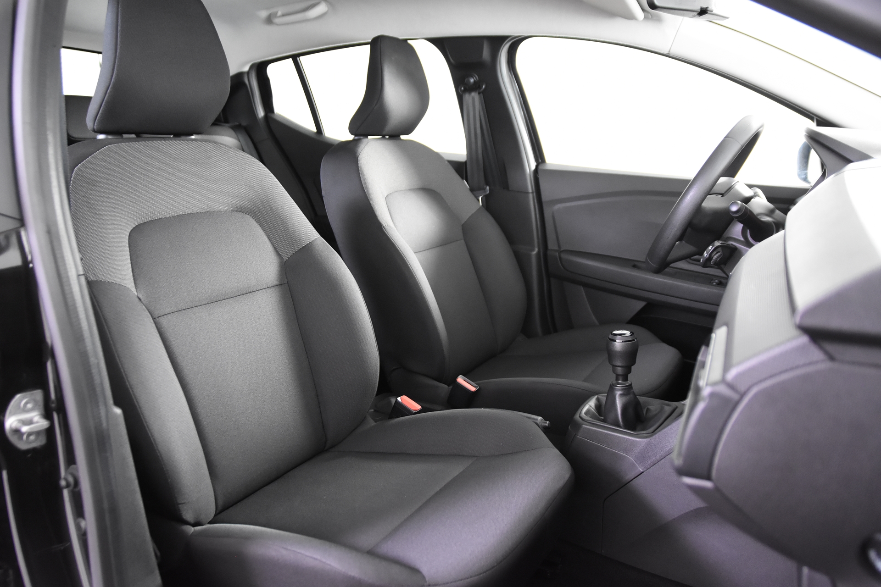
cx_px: 440
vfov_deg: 50.4
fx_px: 624
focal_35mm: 26
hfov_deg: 70.4
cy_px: 294
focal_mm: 17
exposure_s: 1/25
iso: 2800
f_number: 2.8
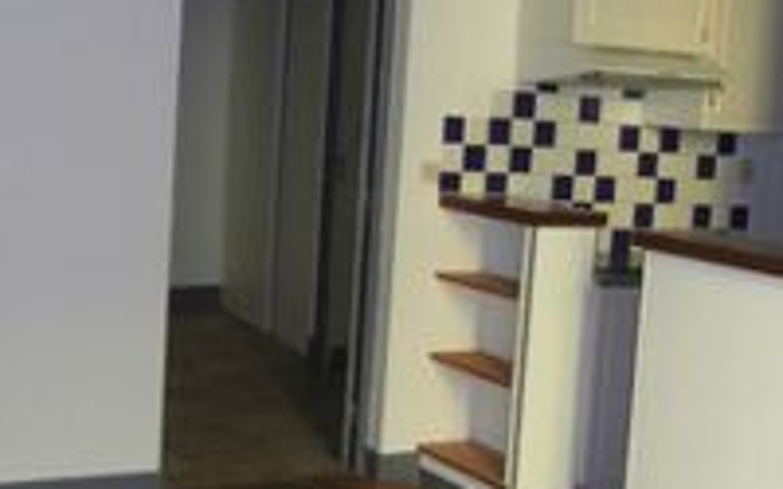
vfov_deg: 21.3
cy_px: 246
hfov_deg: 33.5
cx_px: 376
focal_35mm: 61
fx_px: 1302
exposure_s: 1/40
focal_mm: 4.3
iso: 100
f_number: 2.8
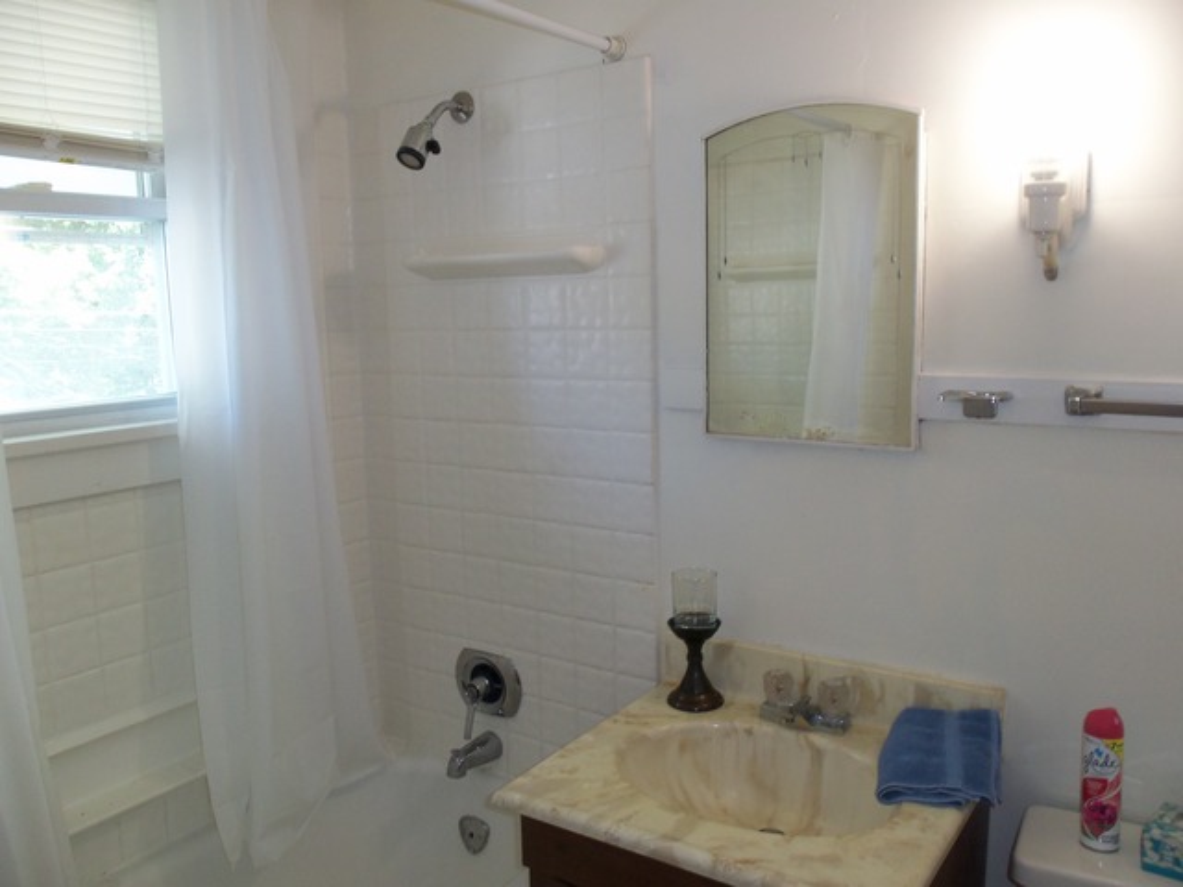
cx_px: 592
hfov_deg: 61.7
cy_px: 444
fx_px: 991
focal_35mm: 29
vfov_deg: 48.2
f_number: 3.4
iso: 100
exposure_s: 1/30
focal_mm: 5.2
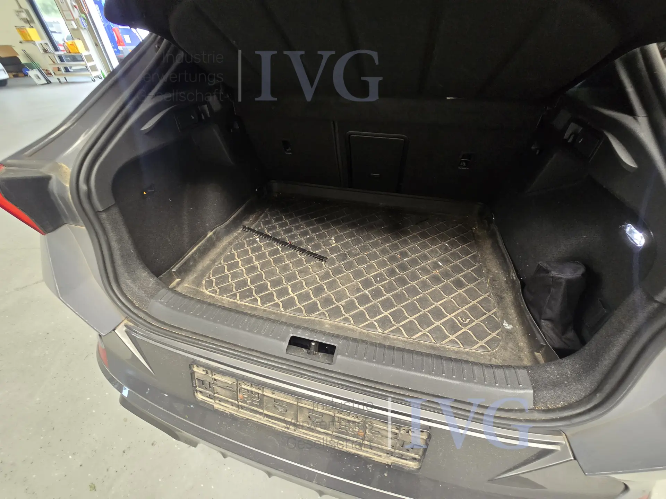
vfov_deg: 89.9
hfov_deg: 106.2
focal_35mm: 13
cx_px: 333
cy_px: 250
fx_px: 250
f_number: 2.2
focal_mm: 2.2
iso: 250
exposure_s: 1/60
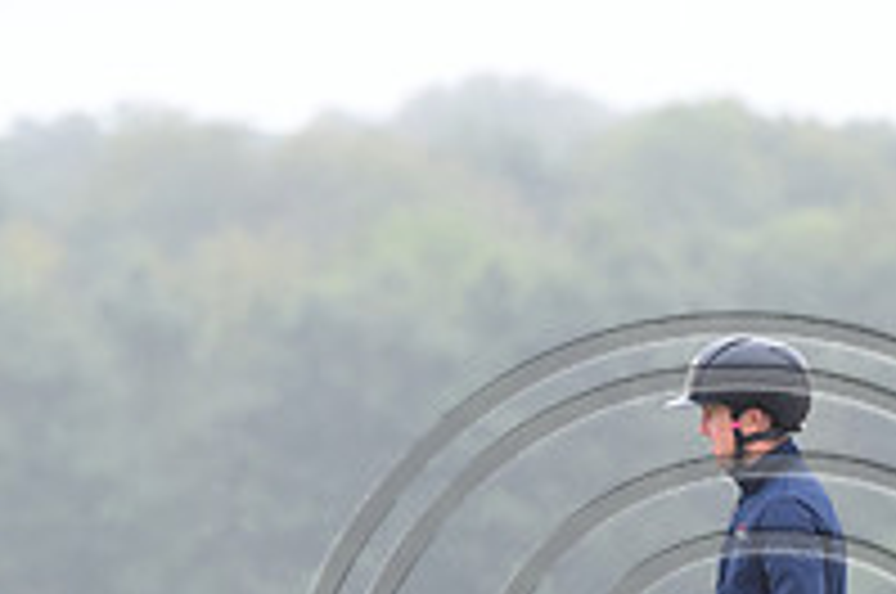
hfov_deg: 3.5
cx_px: 689
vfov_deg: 2.3
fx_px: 14512
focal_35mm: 584
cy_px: 716
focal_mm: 200
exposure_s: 1/800
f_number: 5
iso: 1250
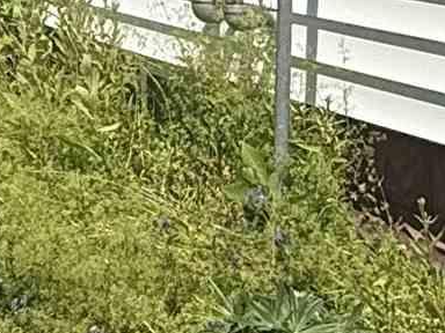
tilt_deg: -0.4
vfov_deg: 12.6
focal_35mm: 112
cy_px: -149
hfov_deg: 16.6
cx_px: -127
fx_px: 1440
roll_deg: +0.4
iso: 50
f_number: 2.2
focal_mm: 2.22
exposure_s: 1/4425
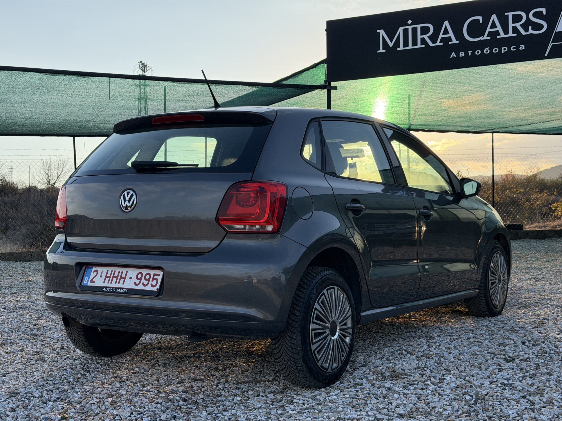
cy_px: 210
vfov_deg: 30.3
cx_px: 281
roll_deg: +0.3
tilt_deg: +1.5
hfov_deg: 39.7
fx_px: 779
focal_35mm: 48
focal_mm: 6.76
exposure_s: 1/2494
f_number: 1.78
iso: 100
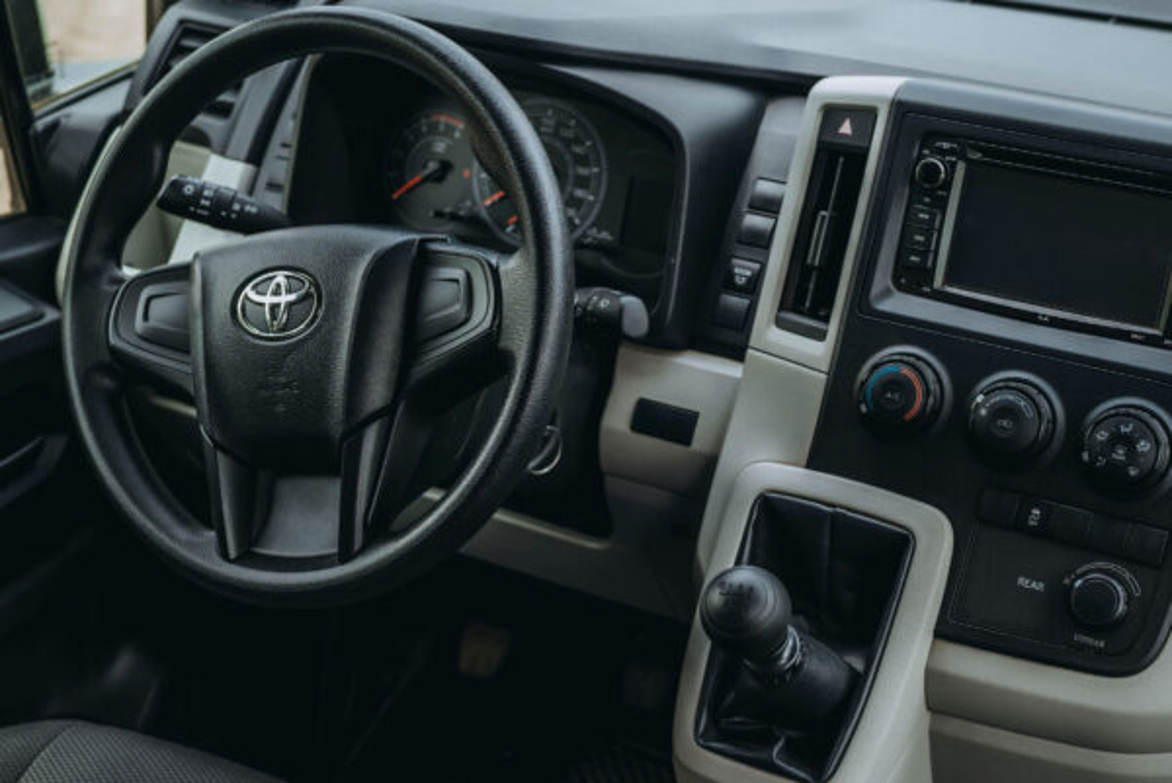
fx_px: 1942
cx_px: 612
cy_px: 437
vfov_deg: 22.8
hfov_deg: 33.6
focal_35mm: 60
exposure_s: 1/100
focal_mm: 50
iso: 160
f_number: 4
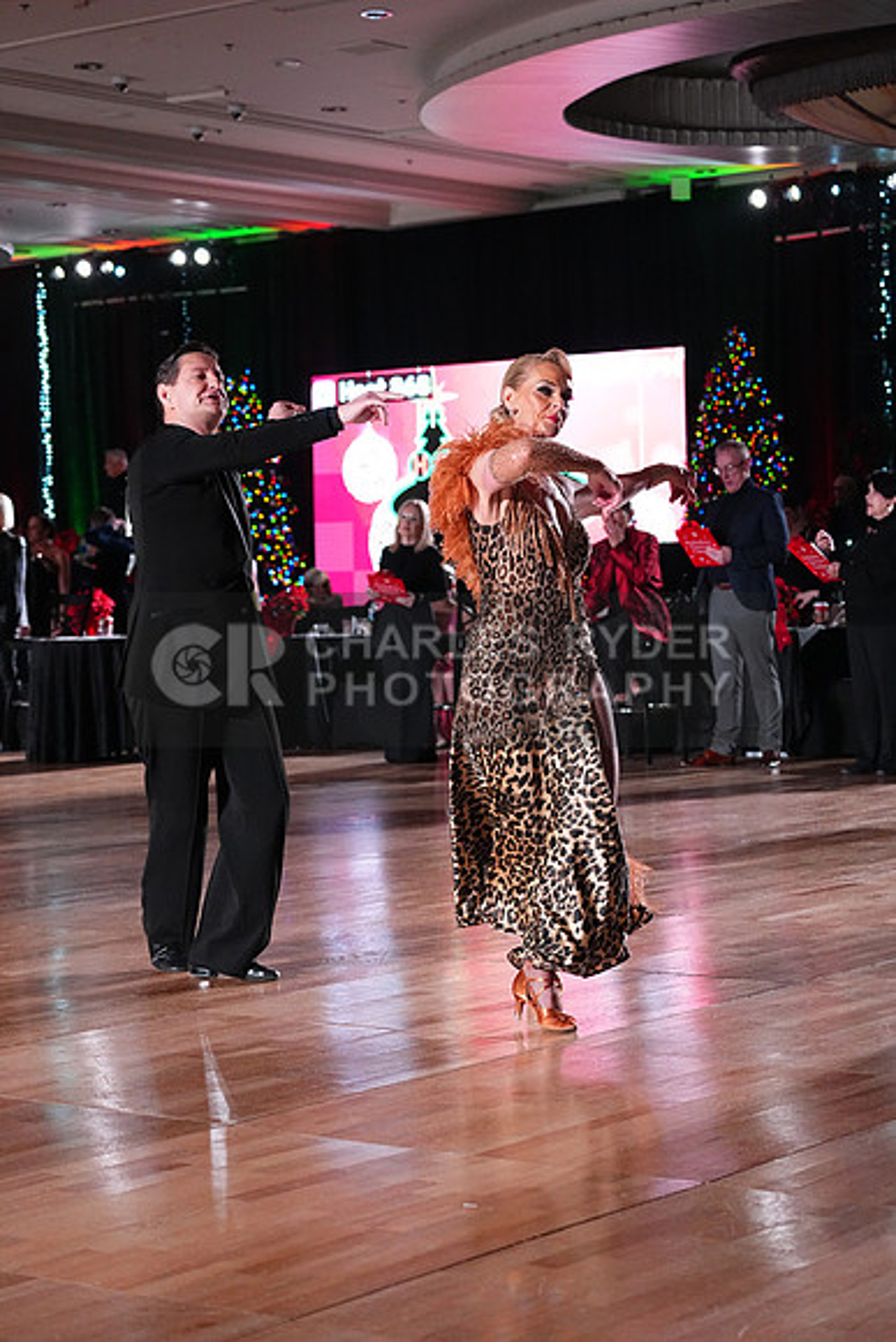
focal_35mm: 74
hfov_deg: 18.4
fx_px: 2761
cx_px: 448
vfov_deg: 27.3
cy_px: 671
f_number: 5
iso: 8000
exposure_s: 1/400
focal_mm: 74
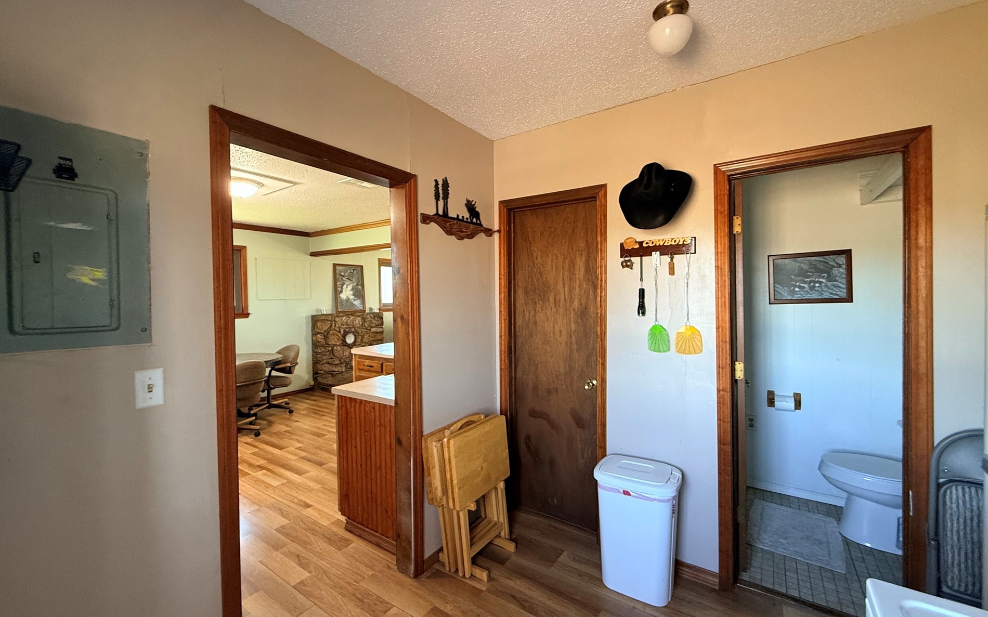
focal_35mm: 15
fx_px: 404
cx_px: 495
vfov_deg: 74.8
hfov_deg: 101.5
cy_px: 306
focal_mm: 2.22
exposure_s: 1/60
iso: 320
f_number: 2.2
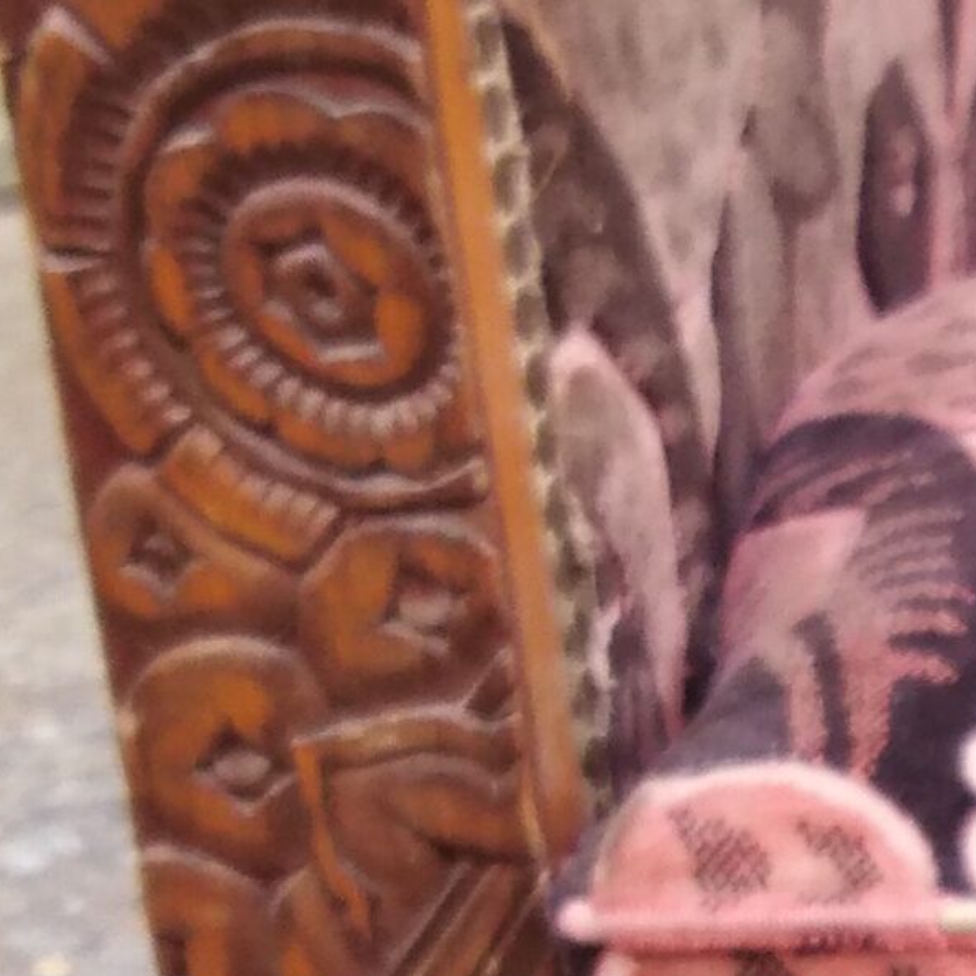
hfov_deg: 10.4
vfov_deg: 10.8
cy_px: 960
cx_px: 1605
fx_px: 5136
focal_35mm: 161
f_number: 2.2
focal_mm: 3.46
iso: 183
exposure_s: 1/100
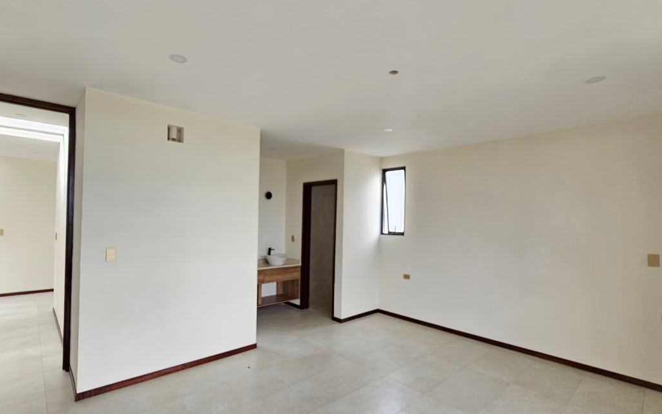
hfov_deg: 97.6
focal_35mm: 16
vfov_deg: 71.2
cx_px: 304
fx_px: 289
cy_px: 216
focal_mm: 2.2
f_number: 2.2
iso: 64
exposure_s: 1/120
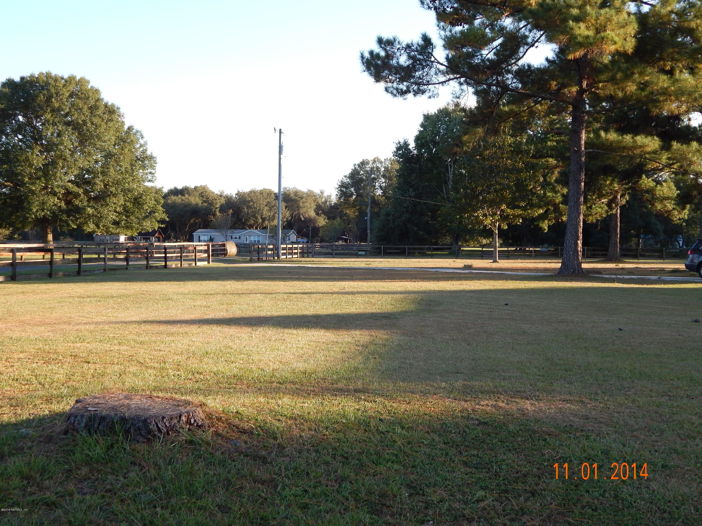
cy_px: 263
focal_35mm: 43
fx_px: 872
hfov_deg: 43.9
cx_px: 351
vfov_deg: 33.6
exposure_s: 1/200
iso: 125
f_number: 3.6
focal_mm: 7.7
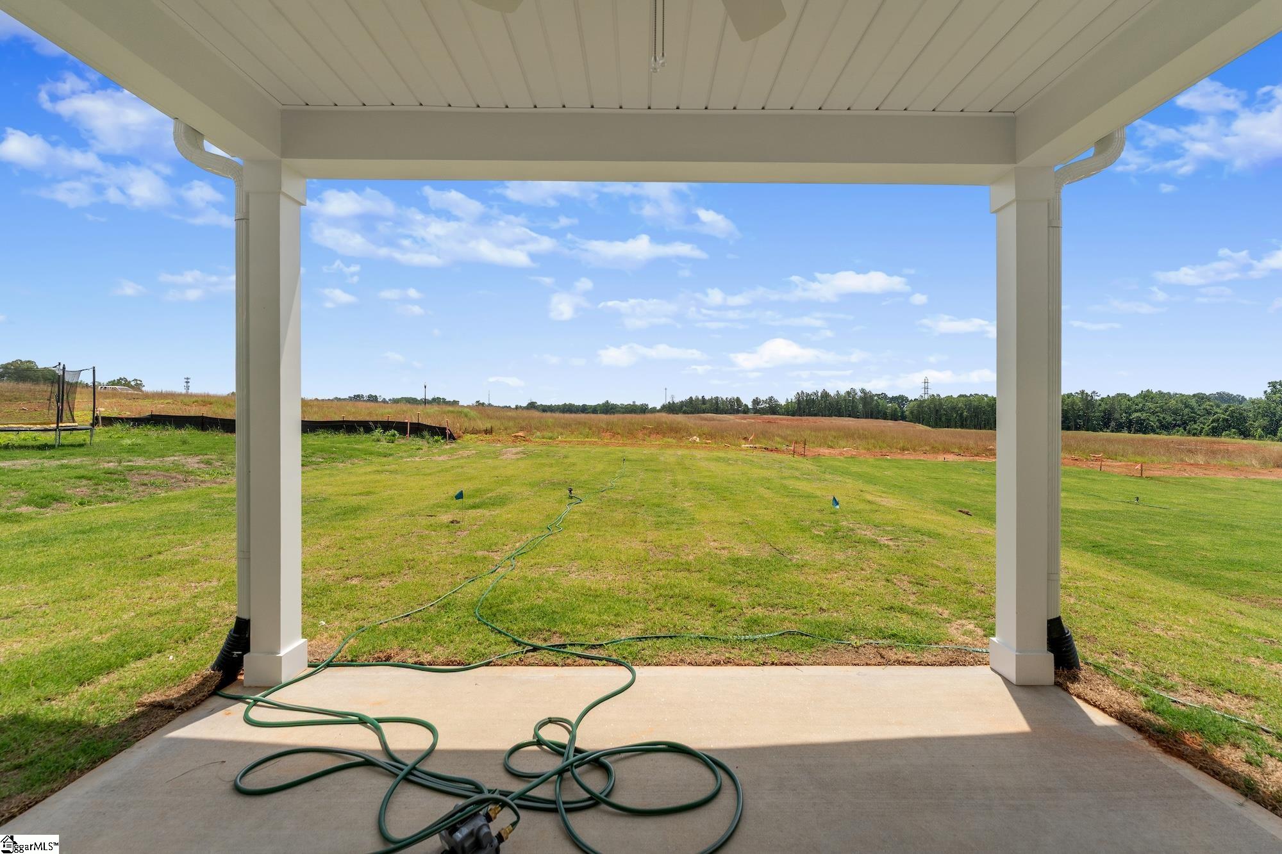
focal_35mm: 14
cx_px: 641
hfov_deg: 104.3
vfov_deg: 81.2
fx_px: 498
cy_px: 427
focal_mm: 14
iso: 400
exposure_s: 1/2500
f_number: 5.6
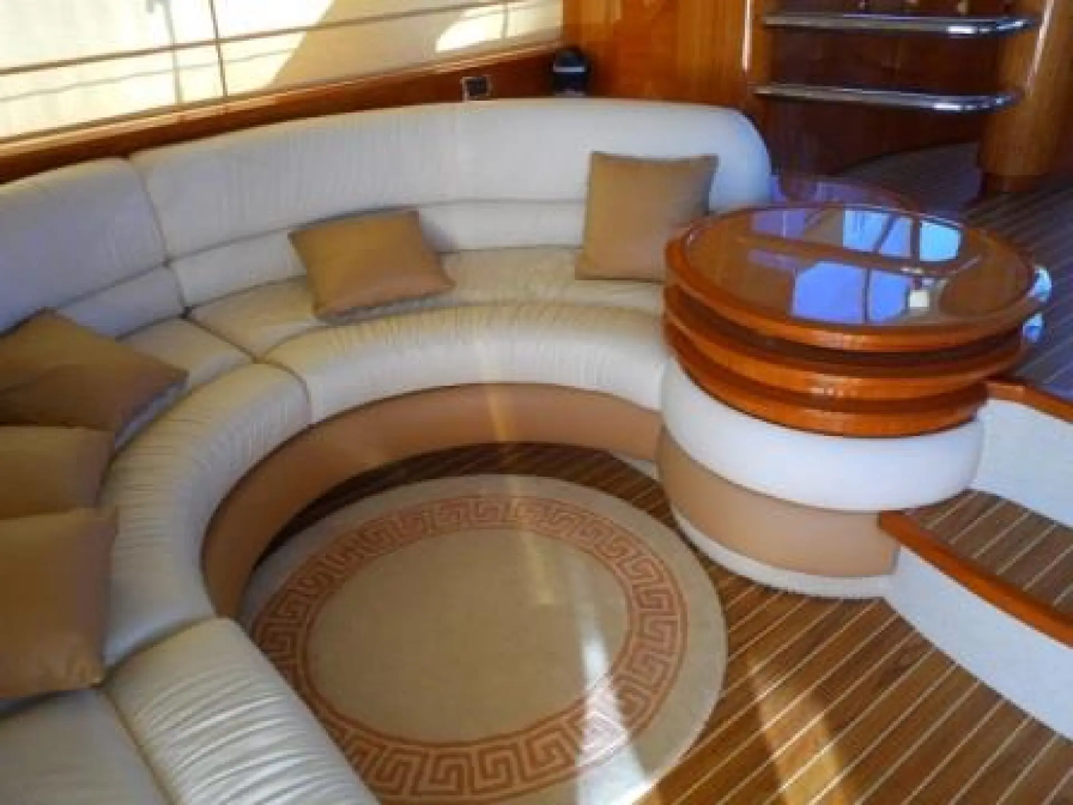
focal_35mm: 29
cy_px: 402
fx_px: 899
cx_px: 536
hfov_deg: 61.7
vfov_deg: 48.2
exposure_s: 1/30
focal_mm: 5.2
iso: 140
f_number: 4
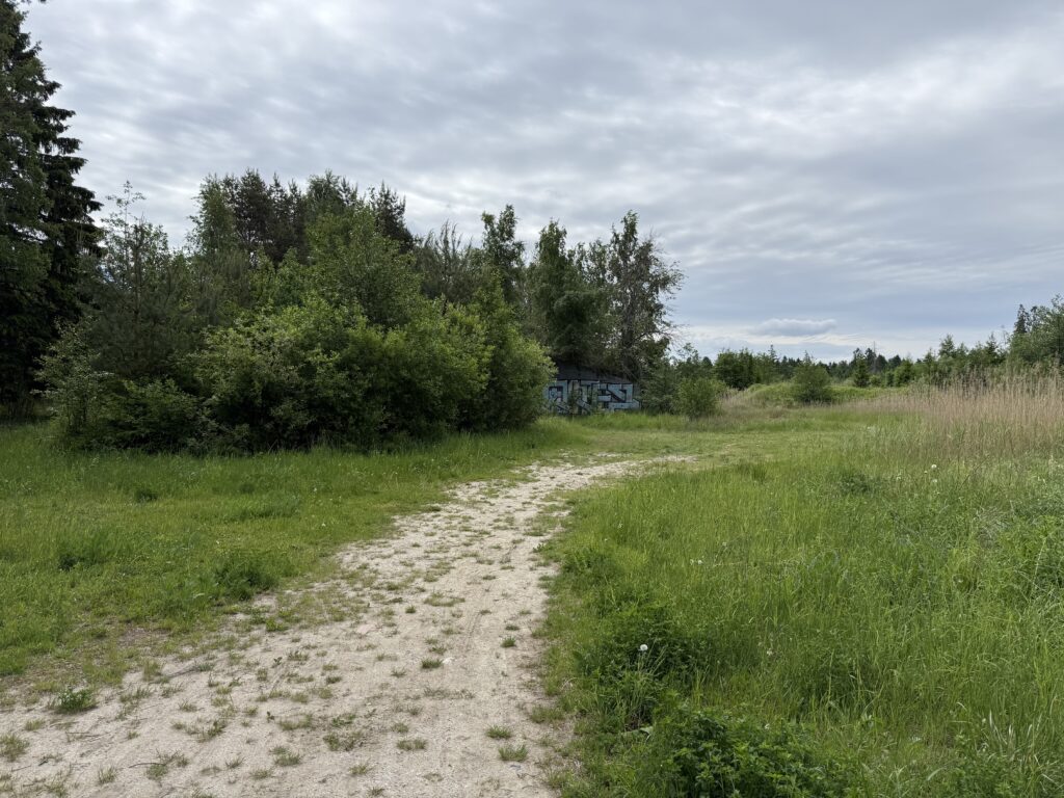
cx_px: 532
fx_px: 738
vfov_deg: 56.8
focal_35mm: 24
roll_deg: -0.1
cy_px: 399
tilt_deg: -0.8
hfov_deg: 71.6
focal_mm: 6.76
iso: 80
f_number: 1.78
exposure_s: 1/6173
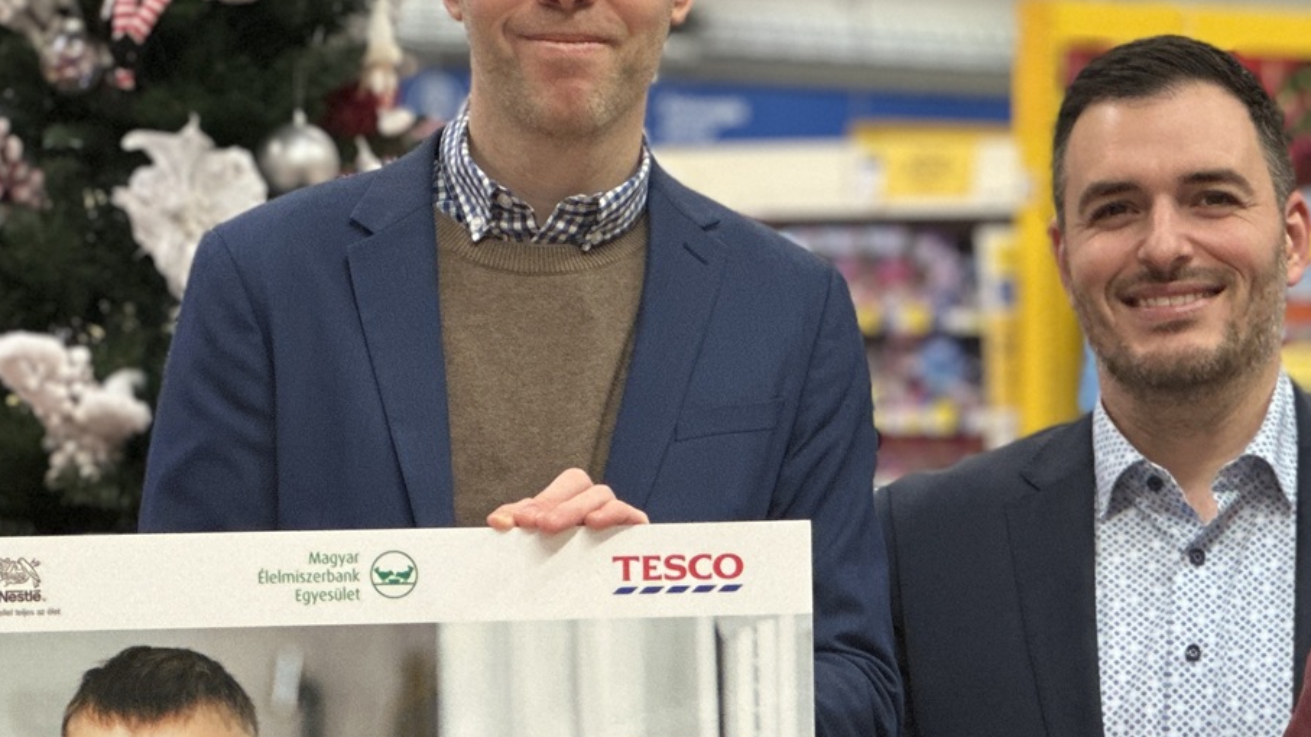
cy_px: 448
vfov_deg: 6.6
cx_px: 720
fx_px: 6430
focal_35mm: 185
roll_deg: -0.1
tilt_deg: -0.8
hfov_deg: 11.6
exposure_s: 1/33
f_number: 2.8
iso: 160
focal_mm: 9
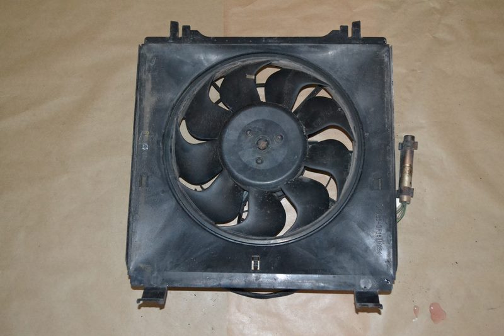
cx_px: 252
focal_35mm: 44
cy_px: 168
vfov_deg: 30.8
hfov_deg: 45.0
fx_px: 609
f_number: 4.5
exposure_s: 1/60
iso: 2800
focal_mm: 29
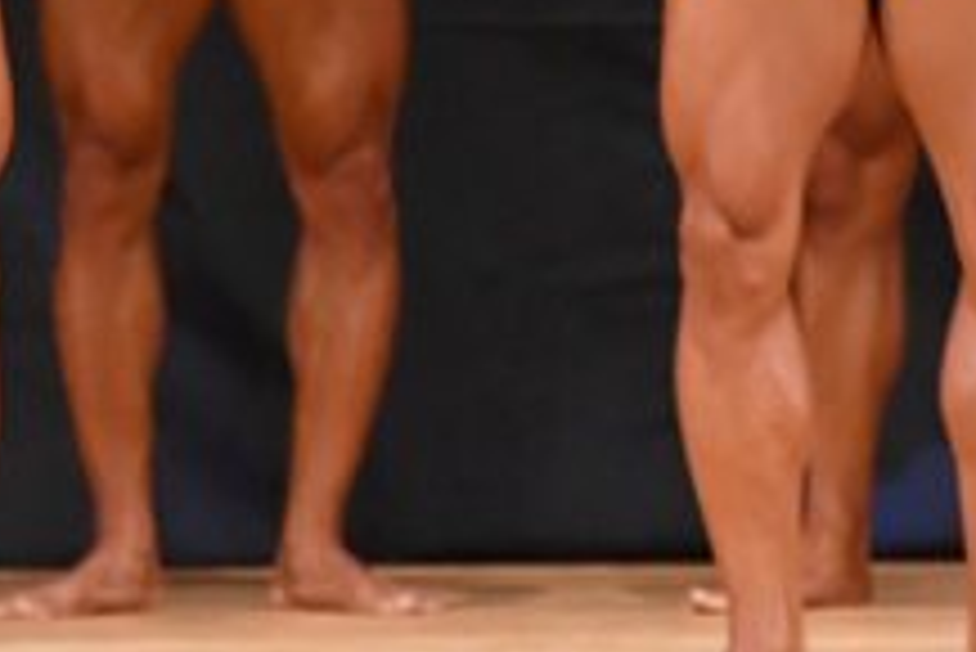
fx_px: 26124
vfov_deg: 1.4
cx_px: 875
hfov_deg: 2.1
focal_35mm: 963
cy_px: -270
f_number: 5.6
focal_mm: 180
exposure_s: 1/400
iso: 5000
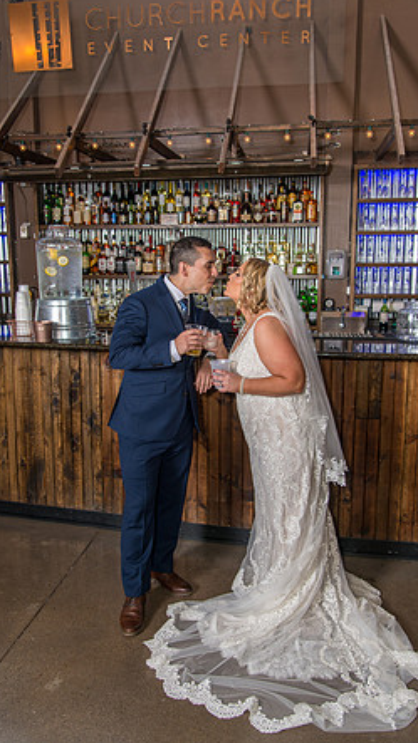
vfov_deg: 59.5
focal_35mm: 33
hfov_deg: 35.6
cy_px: 367
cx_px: 203
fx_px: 651
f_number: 5
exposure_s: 1/100
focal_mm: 31
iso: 400
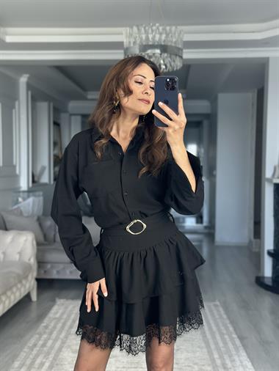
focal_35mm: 48
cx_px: 140
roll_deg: +0.3
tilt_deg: -18.8
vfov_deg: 39.6
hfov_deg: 30.3
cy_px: 186
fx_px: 515
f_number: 1.78
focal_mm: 6.86
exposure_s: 1/155
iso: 80
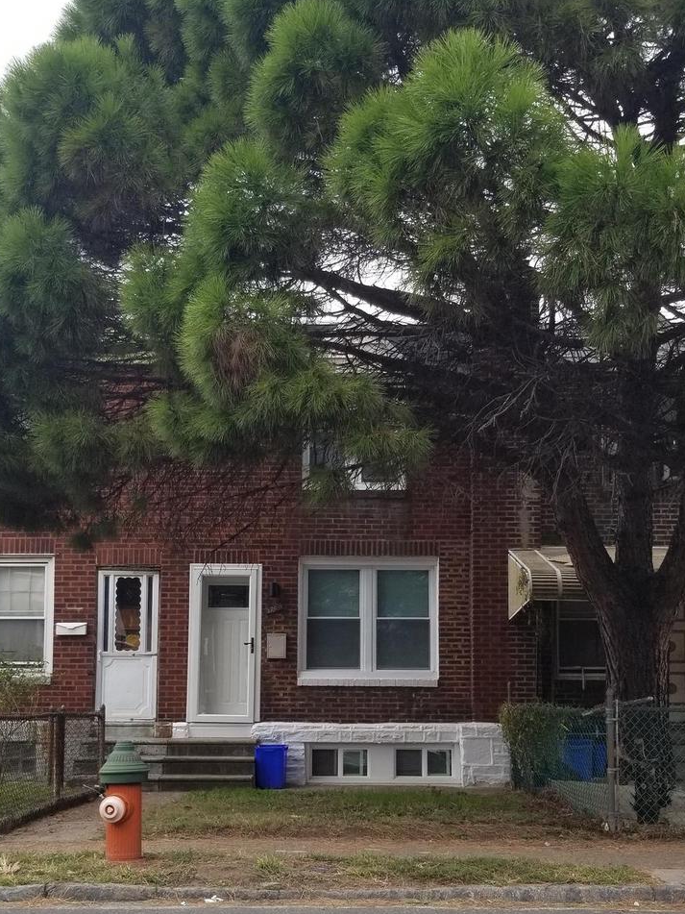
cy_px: 625
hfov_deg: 34.3
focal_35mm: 42
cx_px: 311
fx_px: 1108
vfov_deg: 44.0
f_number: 1.7
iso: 50
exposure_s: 1/874
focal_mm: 4.25
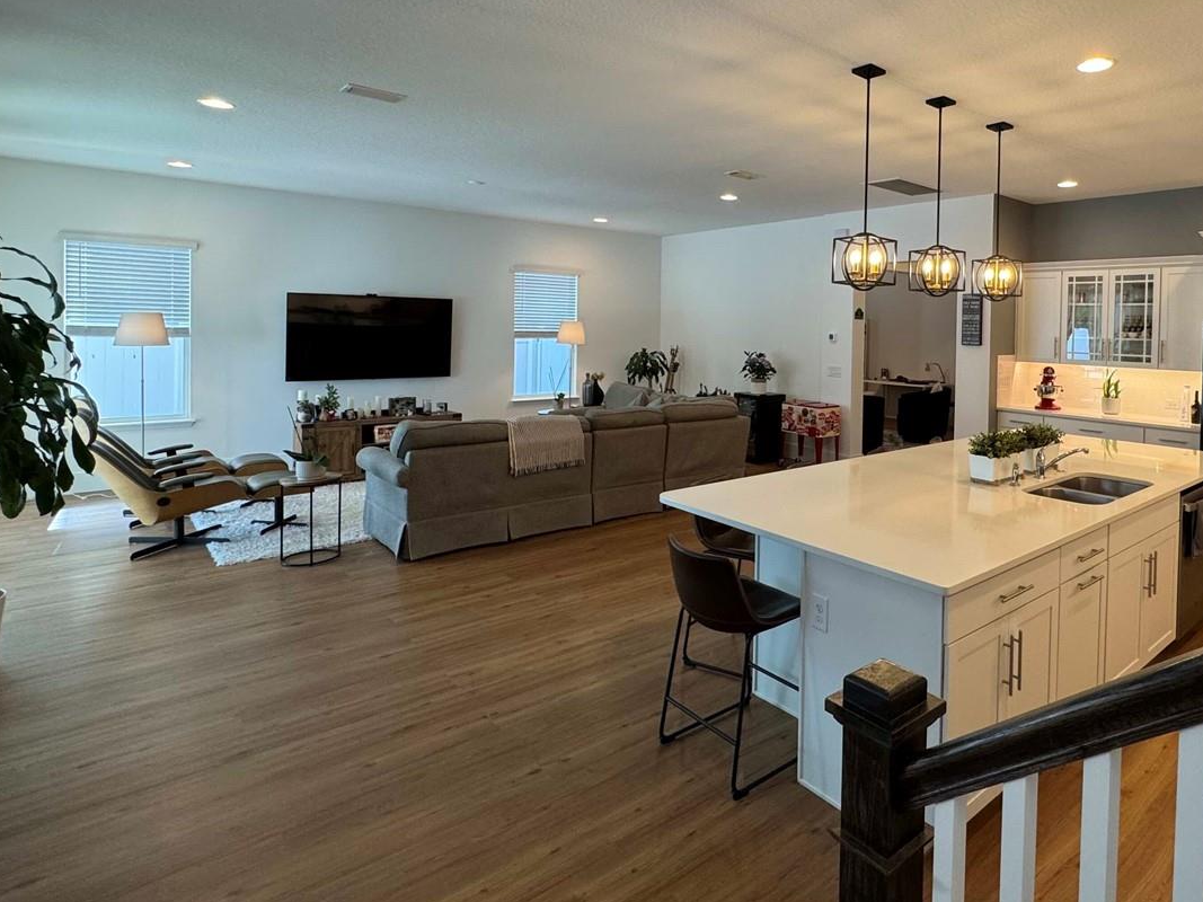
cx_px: 805
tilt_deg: -1.8
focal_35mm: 21
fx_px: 730
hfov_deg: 76.4
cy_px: 341
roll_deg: -1.5
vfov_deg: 62.6
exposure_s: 1/120
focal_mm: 2.22
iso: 200
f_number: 2.2
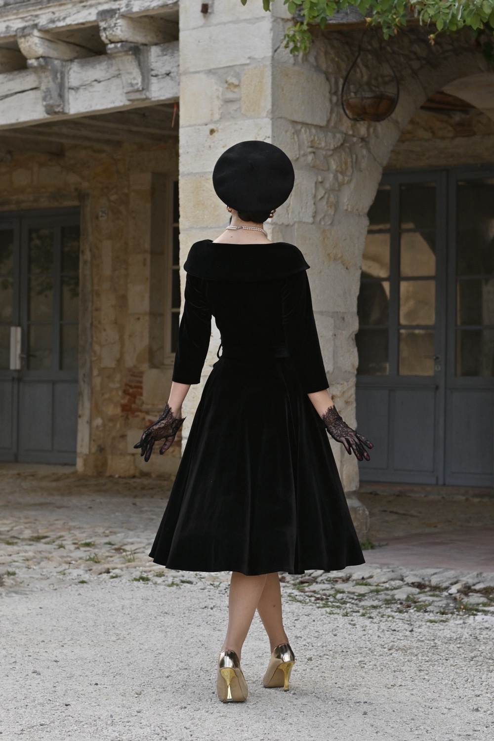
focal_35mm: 75
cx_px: 247
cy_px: 370
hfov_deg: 18.2
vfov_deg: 27.0
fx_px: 1544
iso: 160
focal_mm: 50
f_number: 4
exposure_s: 1/1250
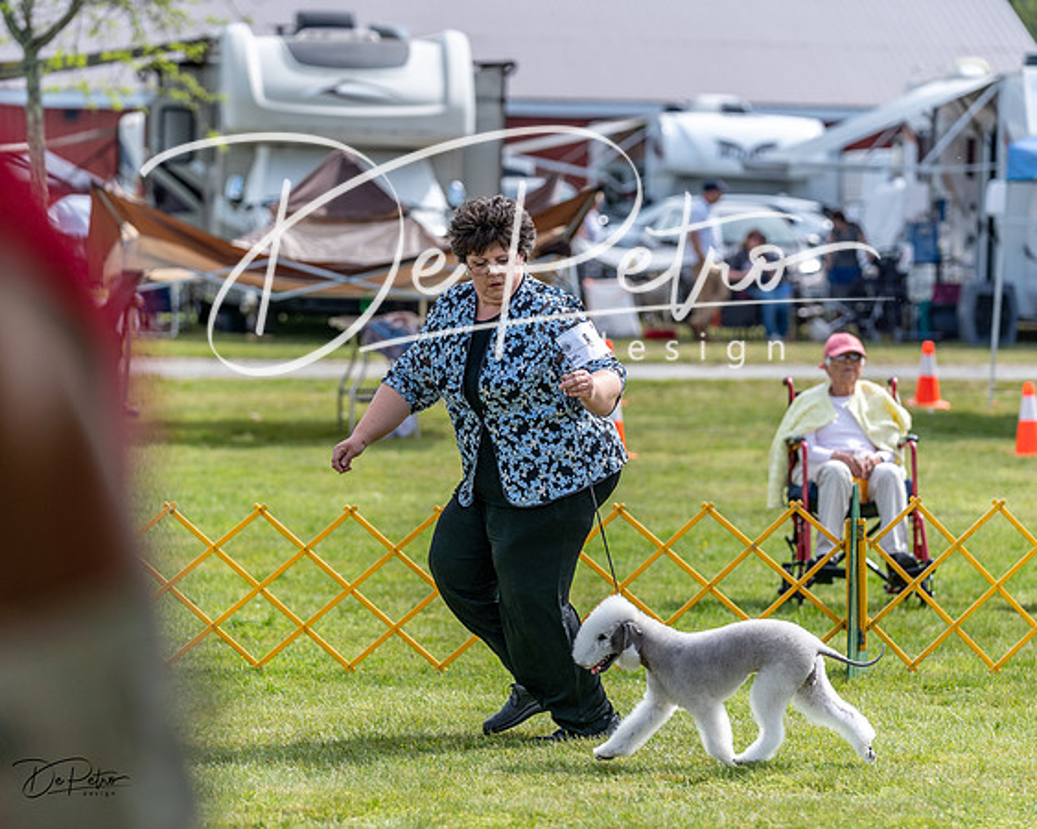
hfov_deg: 12.4
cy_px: 431
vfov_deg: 9.9
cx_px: 518
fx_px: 4782
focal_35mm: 156
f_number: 3.5
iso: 125
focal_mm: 133
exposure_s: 1/1000
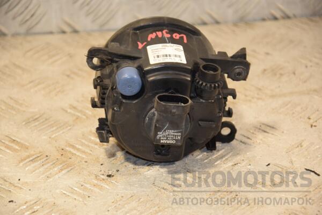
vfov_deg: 8.7
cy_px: 108
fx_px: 1409
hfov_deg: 13.0
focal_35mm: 158
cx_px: 161
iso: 800
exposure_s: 1/200
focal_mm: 105
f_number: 5.6
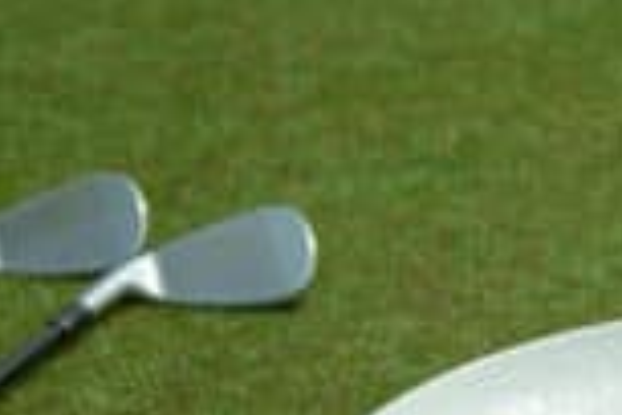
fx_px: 3231
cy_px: 384
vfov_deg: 7.3
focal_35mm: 187
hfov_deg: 10.8
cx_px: 724
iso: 100
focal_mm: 52
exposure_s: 1/1250
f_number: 4.2
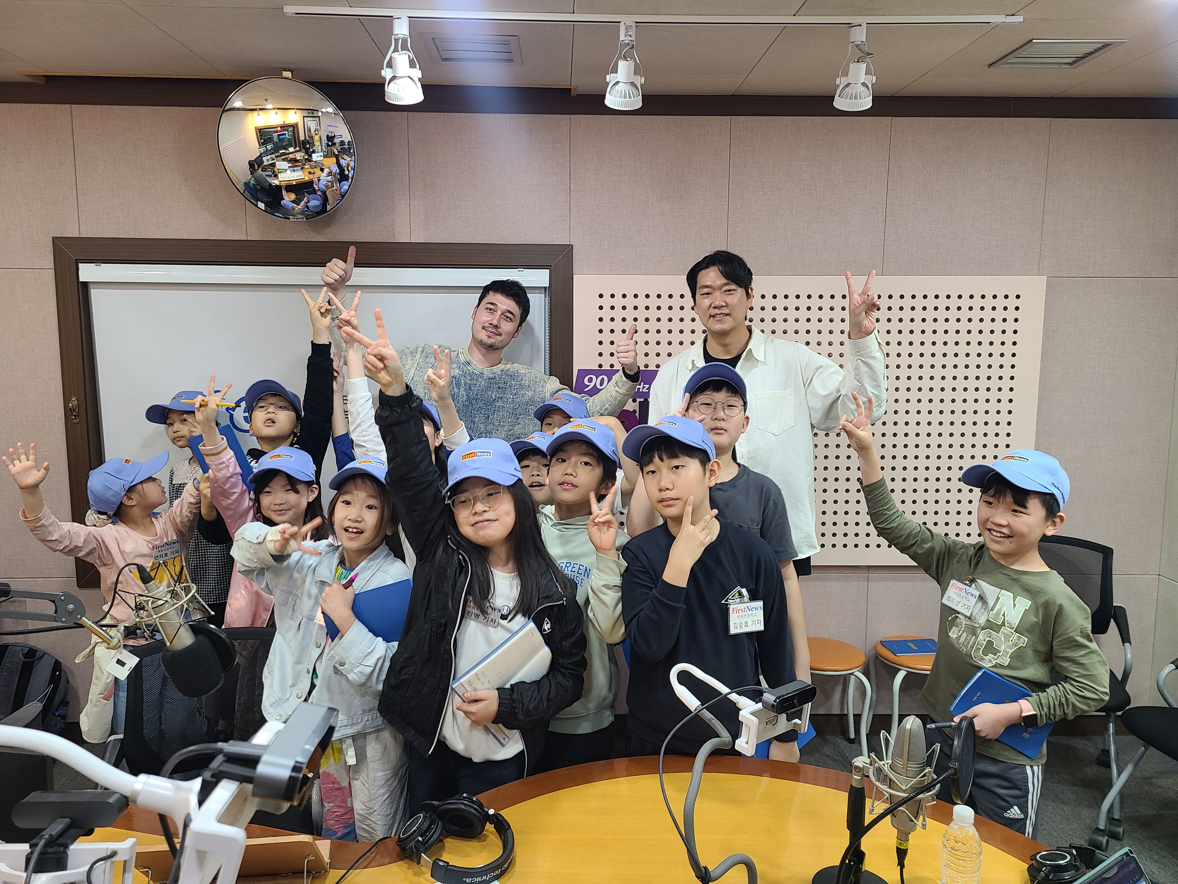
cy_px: 442
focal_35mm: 26
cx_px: 589
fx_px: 885
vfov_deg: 53.1
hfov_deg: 67.3
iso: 125
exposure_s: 1/60
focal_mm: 5.4
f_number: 1.8
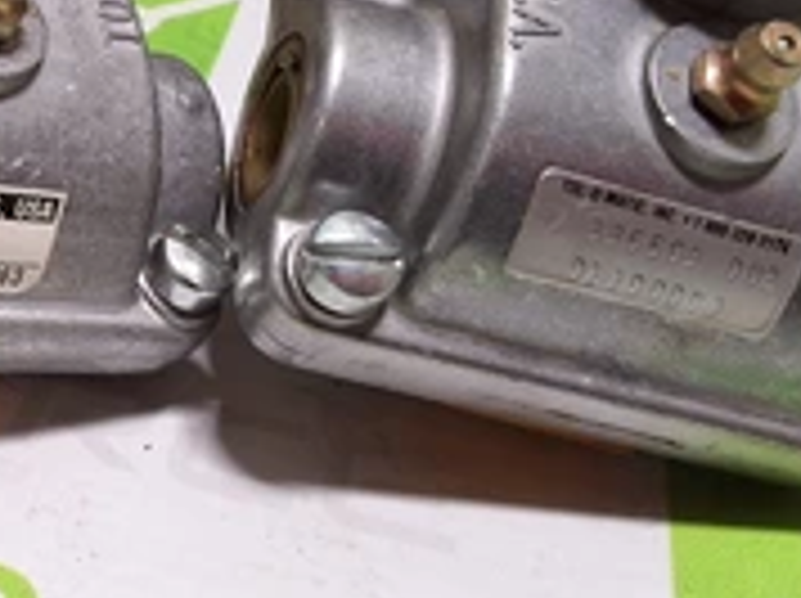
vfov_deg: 23.2
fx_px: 1456
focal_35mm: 63
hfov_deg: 28.2
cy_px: 265
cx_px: -68
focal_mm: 2.91
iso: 40
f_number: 1.9
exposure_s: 1/100
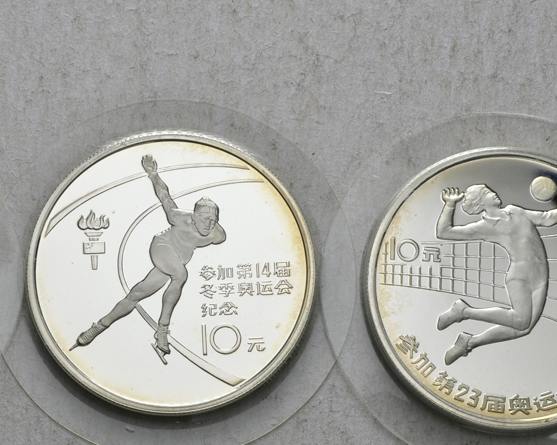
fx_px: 1517
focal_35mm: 92
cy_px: 305
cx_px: 200
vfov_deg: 16.7
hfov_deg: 20.8
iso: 400
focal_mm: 36
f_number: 14
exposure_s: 1/200
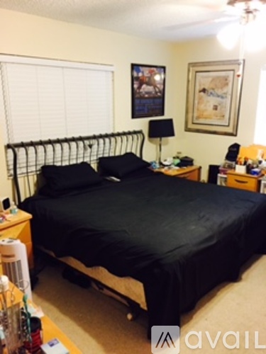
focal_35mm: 29
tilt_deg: -13.8
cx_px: 133
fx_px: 297
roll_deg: -0.4
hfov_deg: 48.2
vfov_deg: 61.7
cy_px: 177
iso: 250
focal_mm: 4.15
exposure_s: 1/30
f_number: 2.2
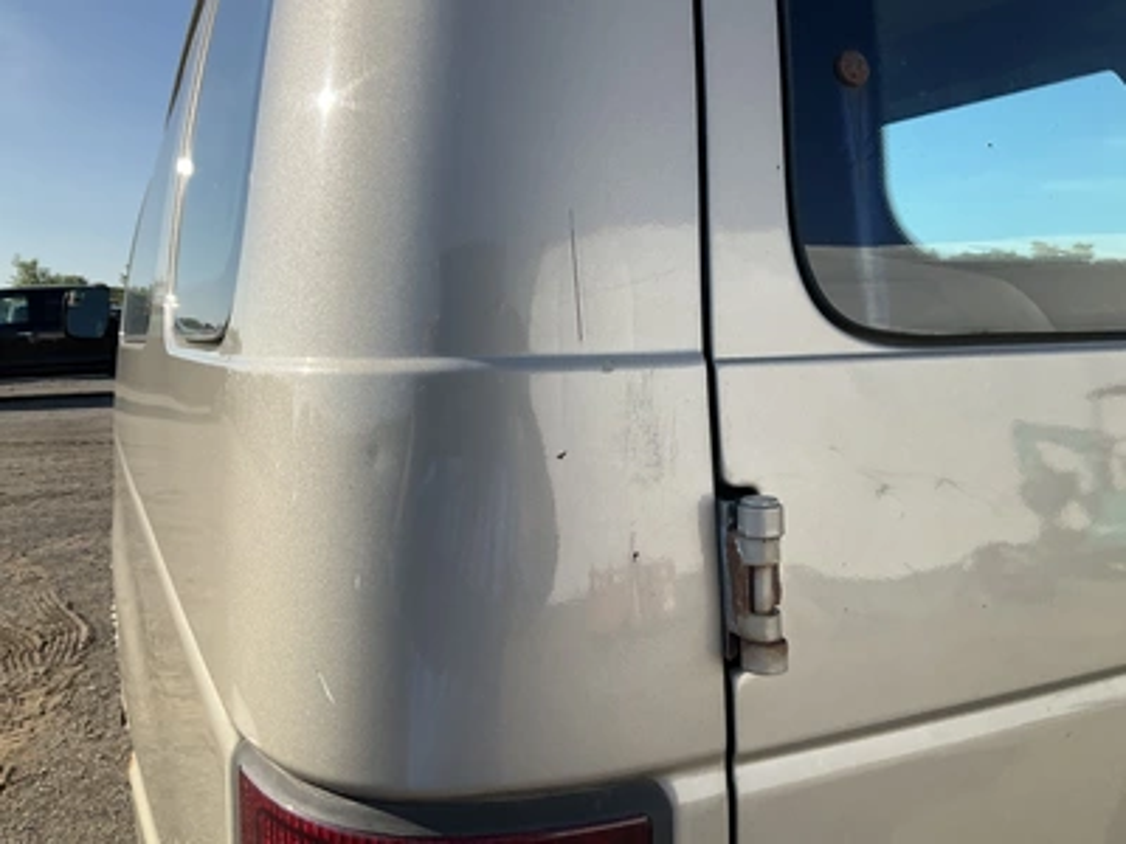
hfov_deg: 61.7
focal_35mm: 29
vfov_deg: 48.2
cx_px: 563
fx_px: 943
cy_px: 422
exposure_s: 1/1144
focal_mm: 3
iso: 25
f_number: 1.8
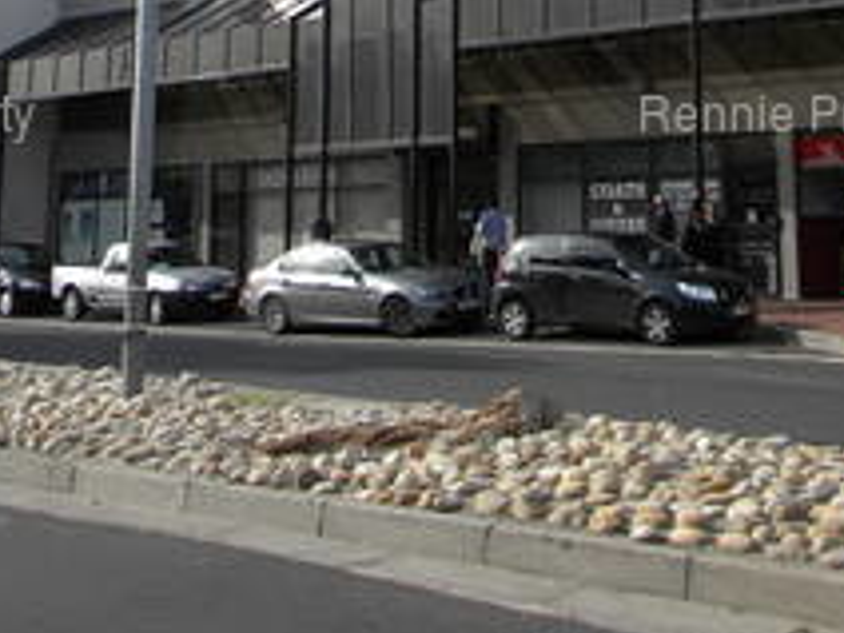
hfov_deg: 29.3
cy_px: -86
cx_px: 498
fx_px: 1609
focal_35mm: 66
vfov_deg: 21.0
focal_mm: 5
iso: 80
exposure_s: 1/734
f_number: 3.5
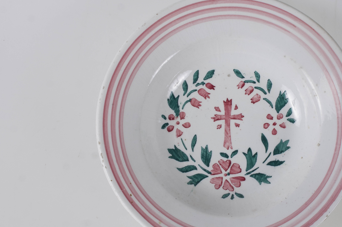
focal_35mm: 71
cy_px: 128
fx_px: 670
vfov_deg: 19.2
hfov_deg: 28.5
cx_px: 220
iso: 160
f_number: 13
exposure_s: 1/160
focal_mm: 35
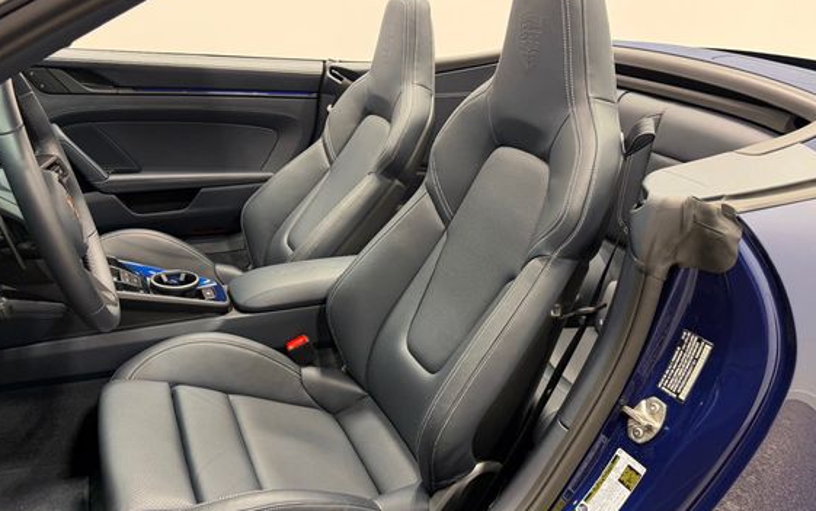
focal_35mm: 29
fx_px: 645
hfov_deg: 64.6
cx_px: 400
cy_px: 290
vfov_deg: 43.1
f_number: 1.78
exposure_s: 1/120
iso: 100
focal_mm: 6.76
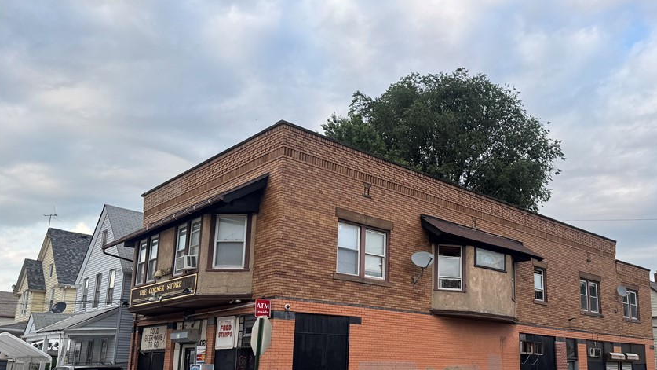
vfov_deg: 36.2
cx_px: 396
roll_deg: +0.4
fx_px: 558
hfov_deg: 60.5
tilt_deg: +10.9
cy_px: 258
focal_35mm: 32
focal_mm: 6.76
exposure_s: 1/1059
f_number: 1.78
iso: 80
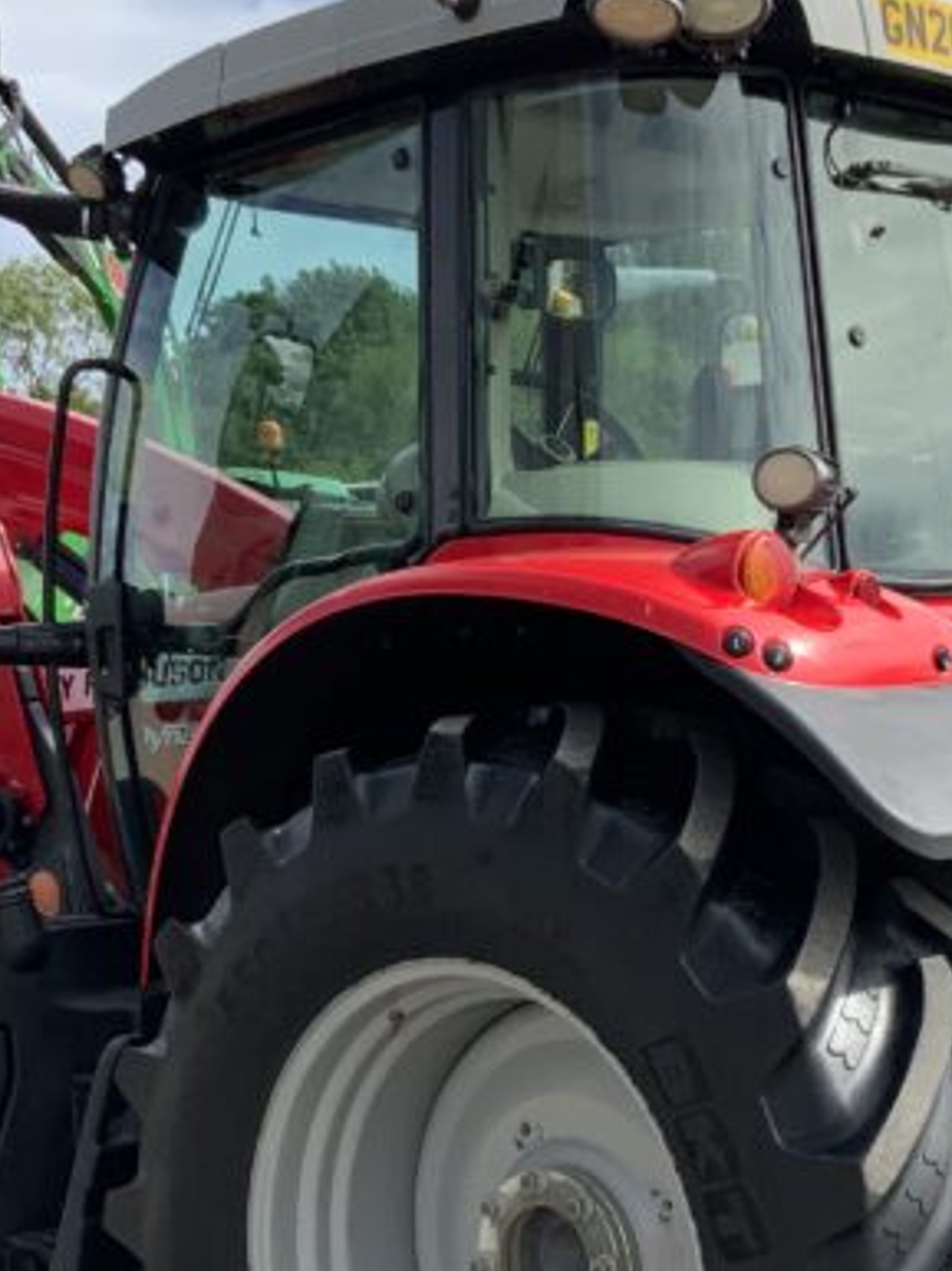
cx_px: 675
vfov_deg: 25.1
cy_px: 938
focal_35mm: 77
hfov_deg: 19.0
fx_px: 2827
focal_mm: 3
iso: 16
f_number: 1.8
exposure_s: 1/1577
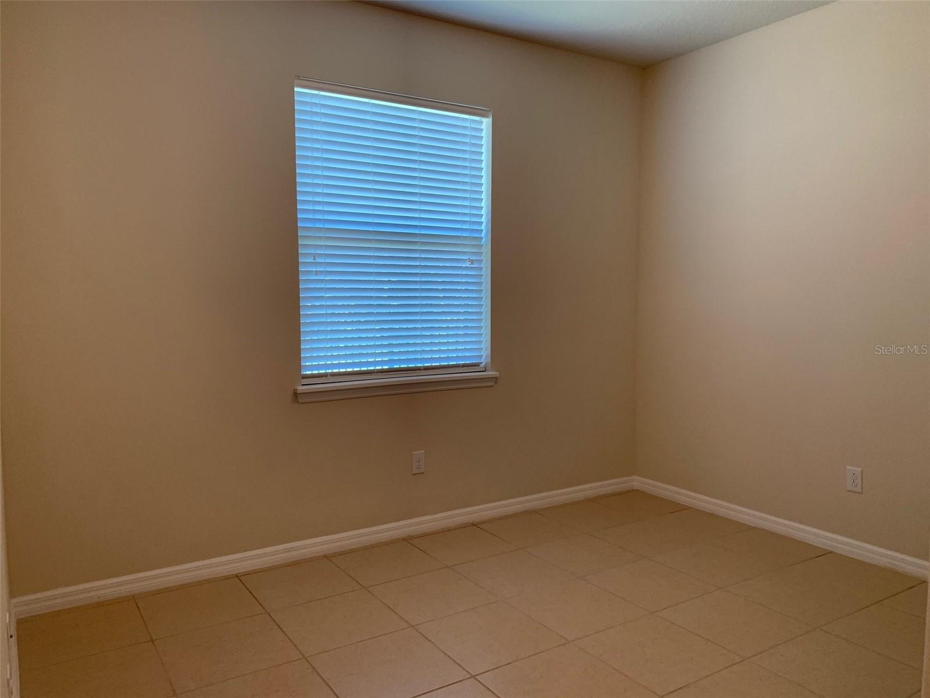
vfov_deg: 53.1
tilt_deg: -4.7
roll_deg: +0.4
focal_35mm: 26
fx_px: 699
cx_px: 465
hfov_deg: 67.3
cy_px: 349
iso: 80
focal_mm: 4.25
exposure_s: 1/60
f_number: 1.8
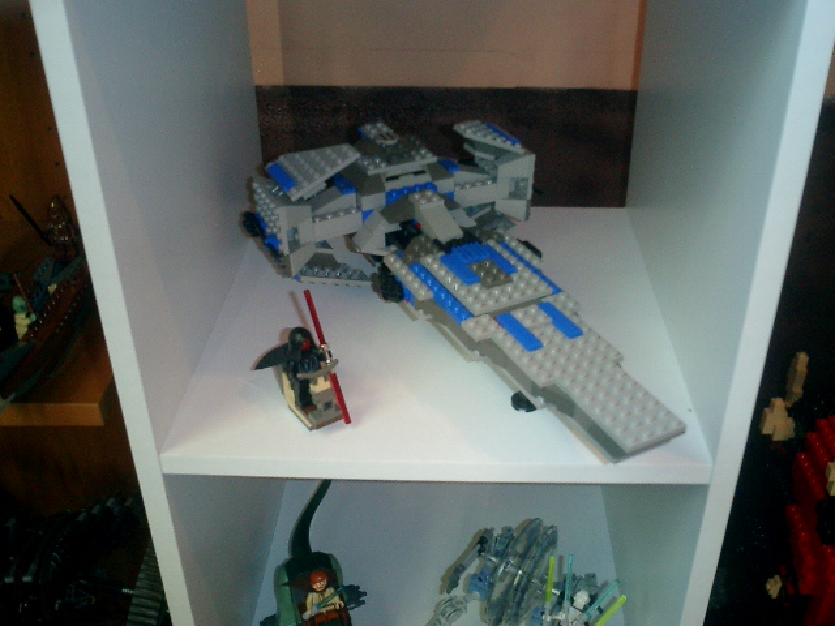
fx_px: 868
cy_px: 313
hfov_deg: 51.4
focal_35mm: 36
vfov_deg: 39.7
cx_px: 418
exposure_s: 1/30
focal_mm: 7.5
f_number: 3.2
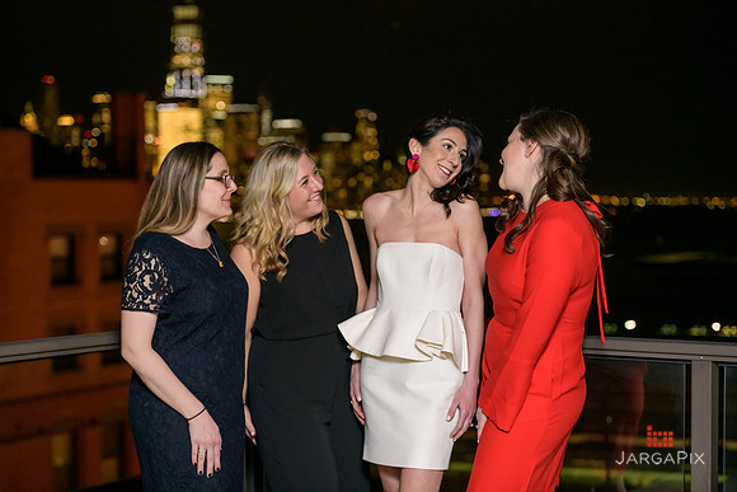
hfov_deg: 28.8
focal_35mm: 70
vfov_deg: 19.5
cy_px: 246
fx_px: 1433
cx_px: 368
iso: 1600
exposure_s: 1/80
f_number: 3.2
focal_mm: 70
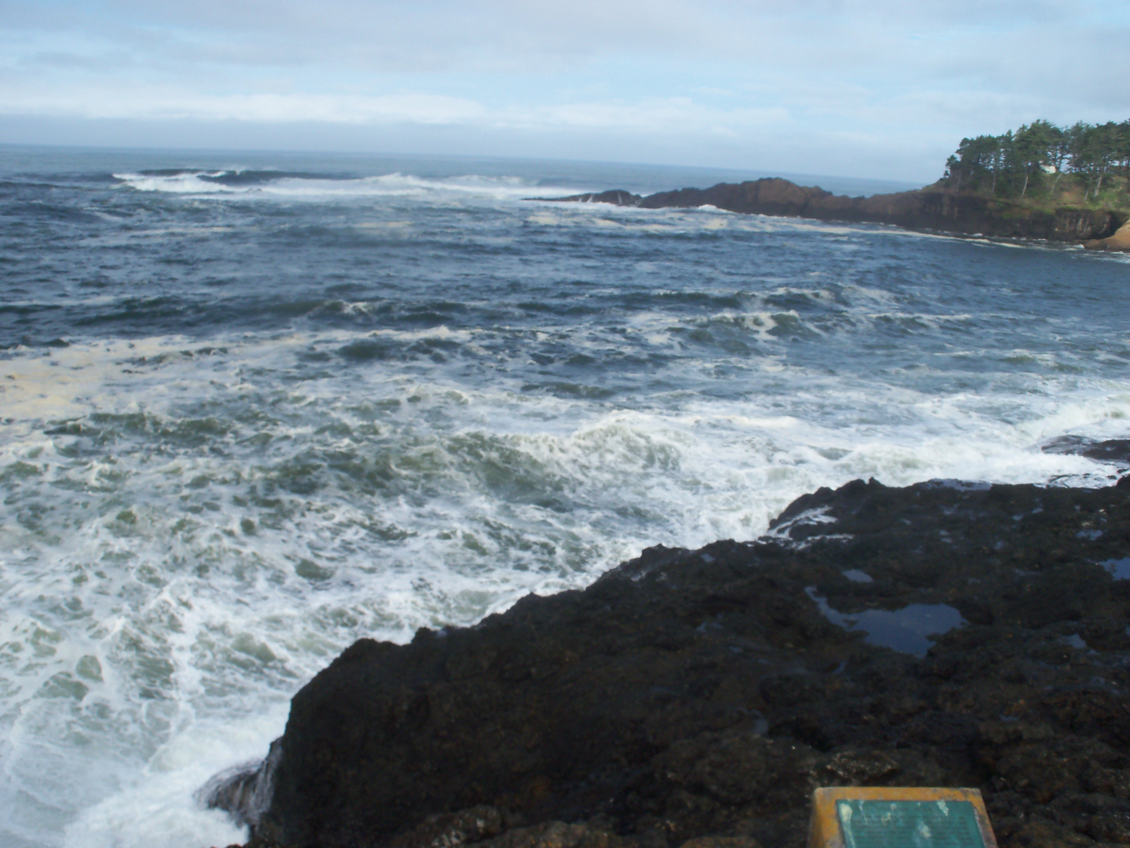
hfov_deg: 52.6
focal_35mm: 35
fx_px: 1143
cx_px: 565
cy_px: 424
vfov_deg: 40.7
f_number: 5.5
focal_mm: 6.3
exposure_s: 1/320
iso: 64
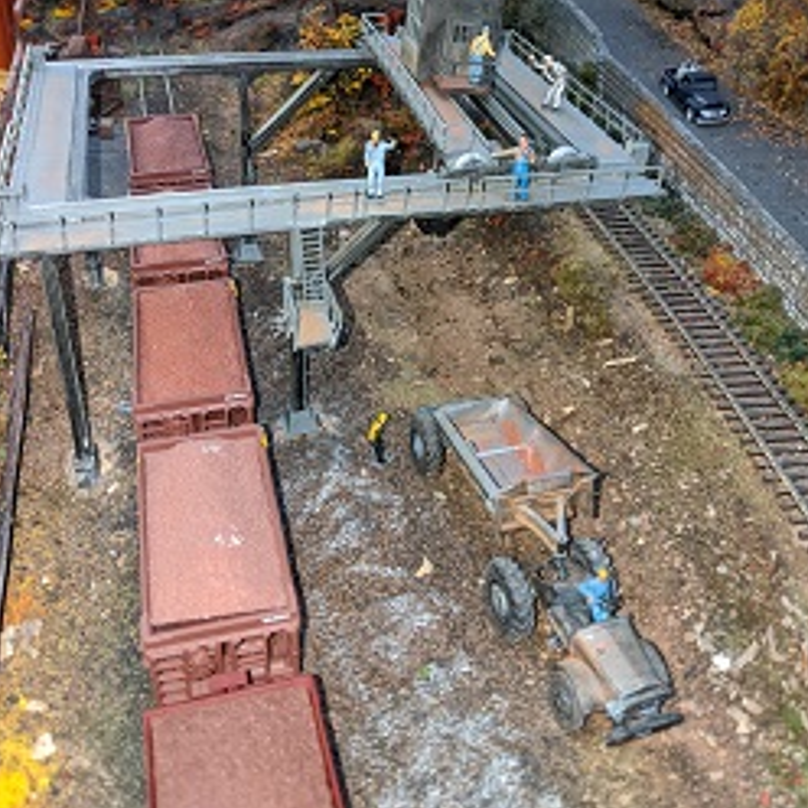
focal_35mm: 33
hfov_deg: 49.7
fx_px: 871
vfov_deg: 49.1
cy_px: 287
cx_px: 406
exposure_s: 1/24
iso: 216
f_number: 1.8
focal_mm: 4.44
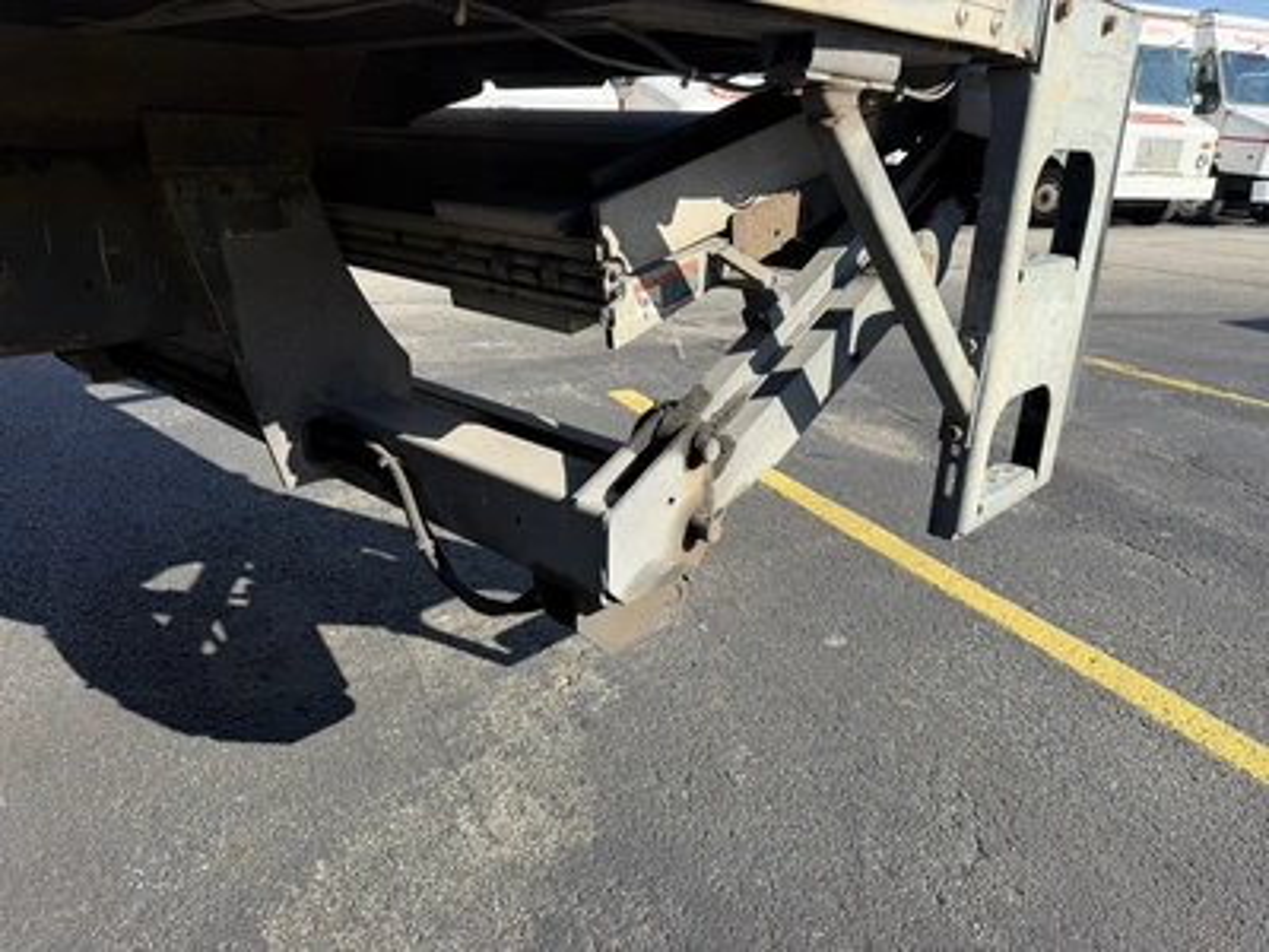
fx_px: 880
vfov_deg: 56.8
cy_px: 476
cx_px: 634
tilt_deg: -23.3
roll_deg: -2.3
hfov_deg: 71.6
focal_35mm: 24
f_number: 1.78
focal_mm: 6.76
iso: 80
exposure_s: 1/2000
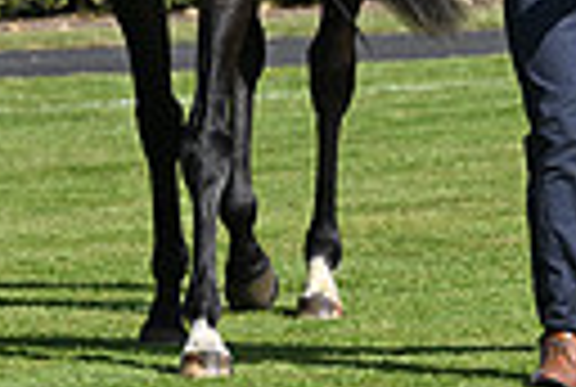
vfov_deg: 2.2
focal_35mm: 632
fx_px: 10136
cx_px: 225
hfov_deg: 3.3
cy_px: -398
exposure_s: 1/2000
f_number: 5.6
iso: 400
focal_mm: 140
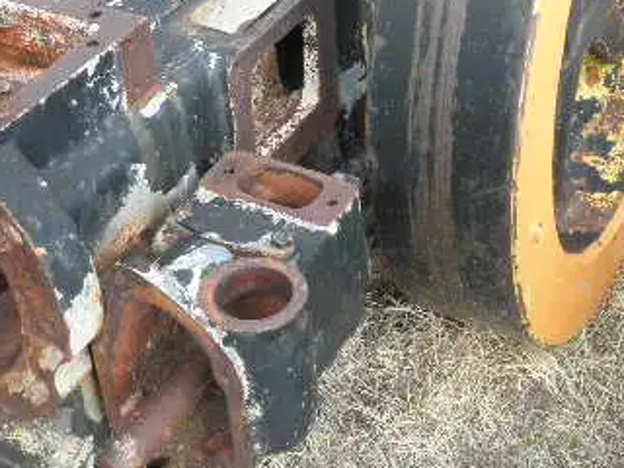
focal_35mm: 70
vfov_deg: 20.7
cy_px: 68
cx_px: 255
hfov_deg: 27.7
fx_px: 1262
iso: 64
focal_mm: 6.1
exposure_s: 1/160
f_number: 3.2
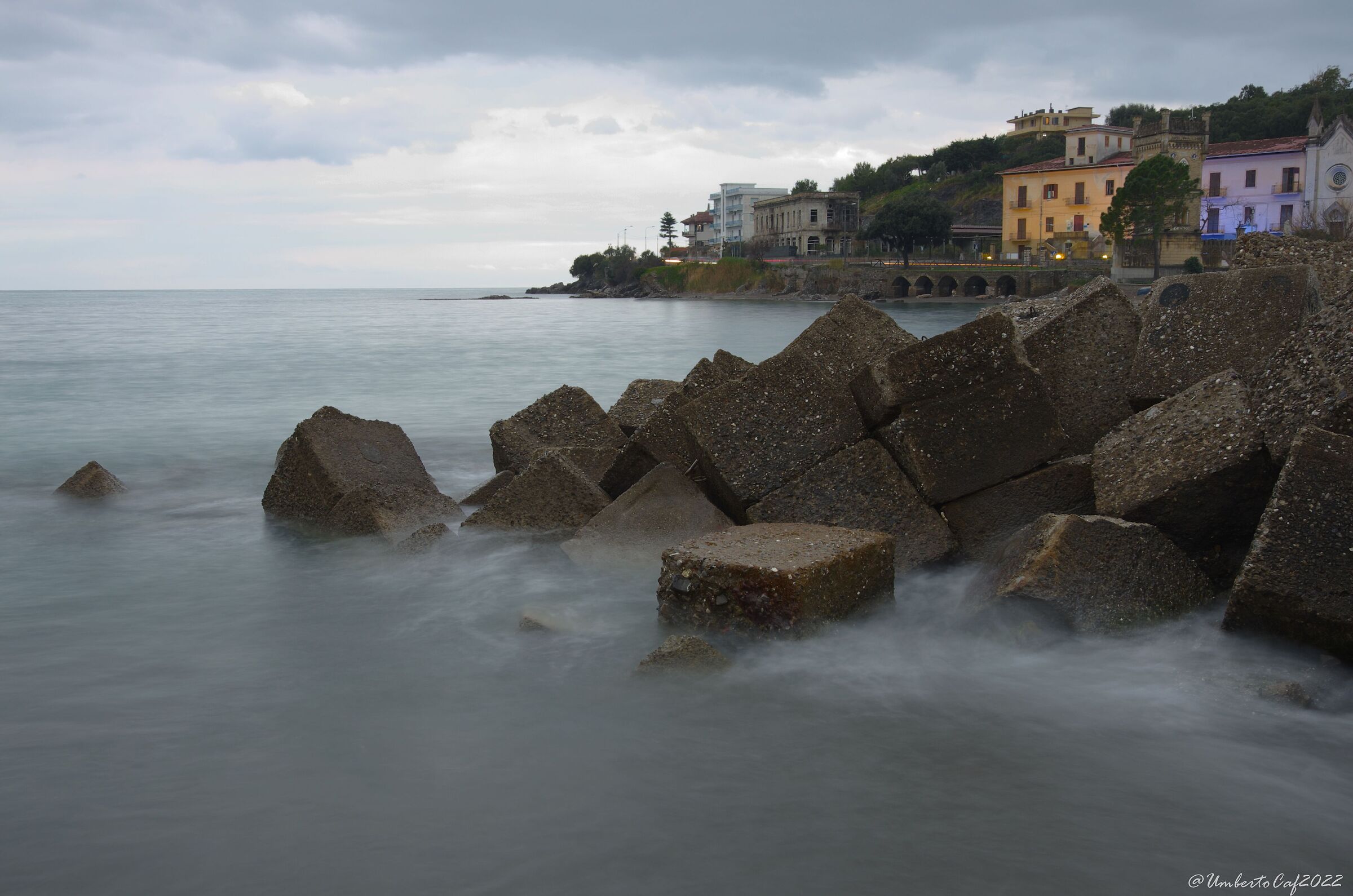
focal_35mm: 36
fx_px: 1350
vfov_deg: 36.7
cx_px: 676
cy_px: 448
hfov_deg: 53.2
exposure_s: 2.5
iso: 100
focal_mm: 24
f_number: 14
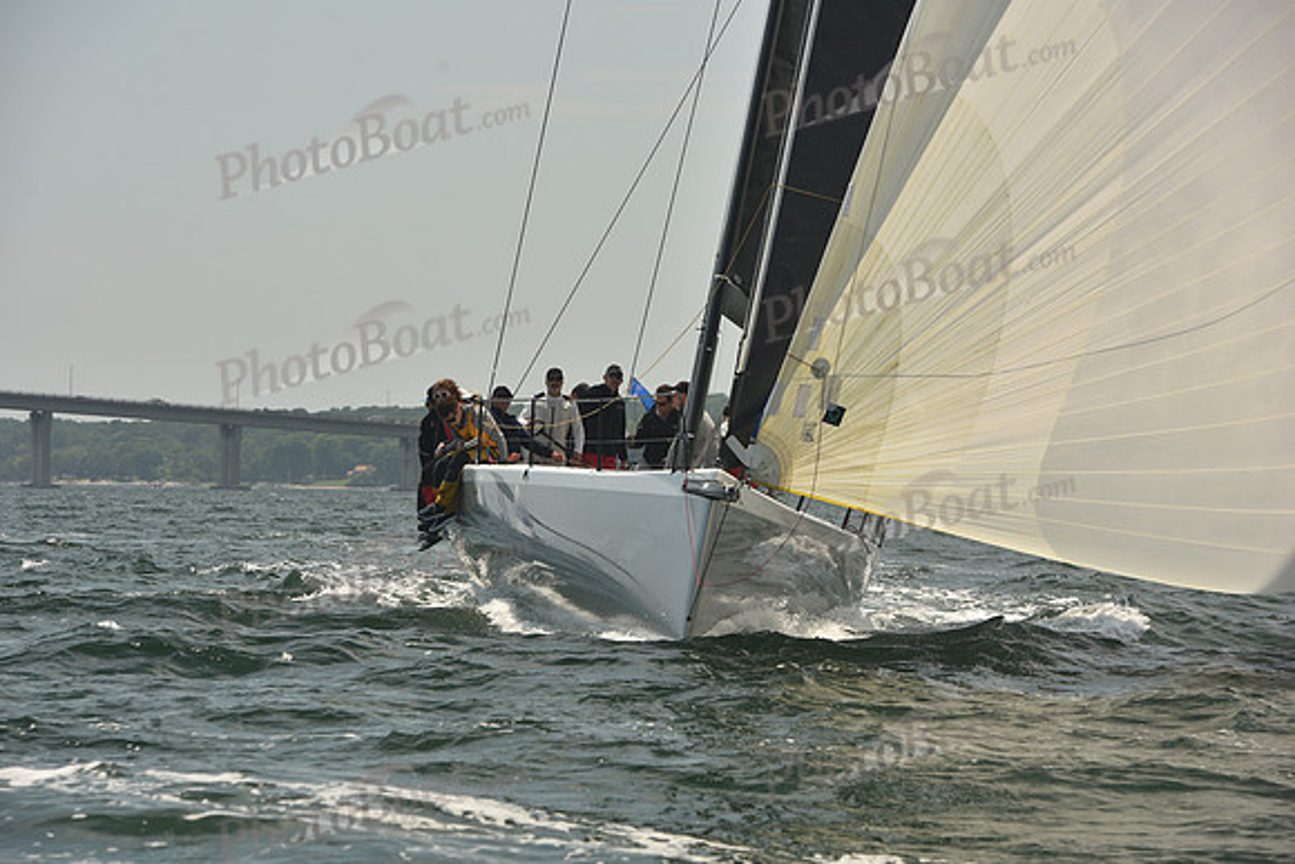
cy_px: 432
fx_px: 5037
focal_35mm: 140
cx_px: 648
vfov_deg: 9.8
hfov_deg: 14.7
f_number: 7.1
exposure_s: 1/640
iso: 250
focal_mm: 140
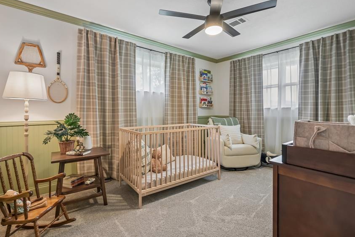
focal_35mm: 17
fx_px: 168
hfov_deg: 93.3
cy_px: 112
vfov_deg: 70.4
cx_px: 175
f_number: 9
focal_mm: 14
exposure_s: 1/5
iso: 250
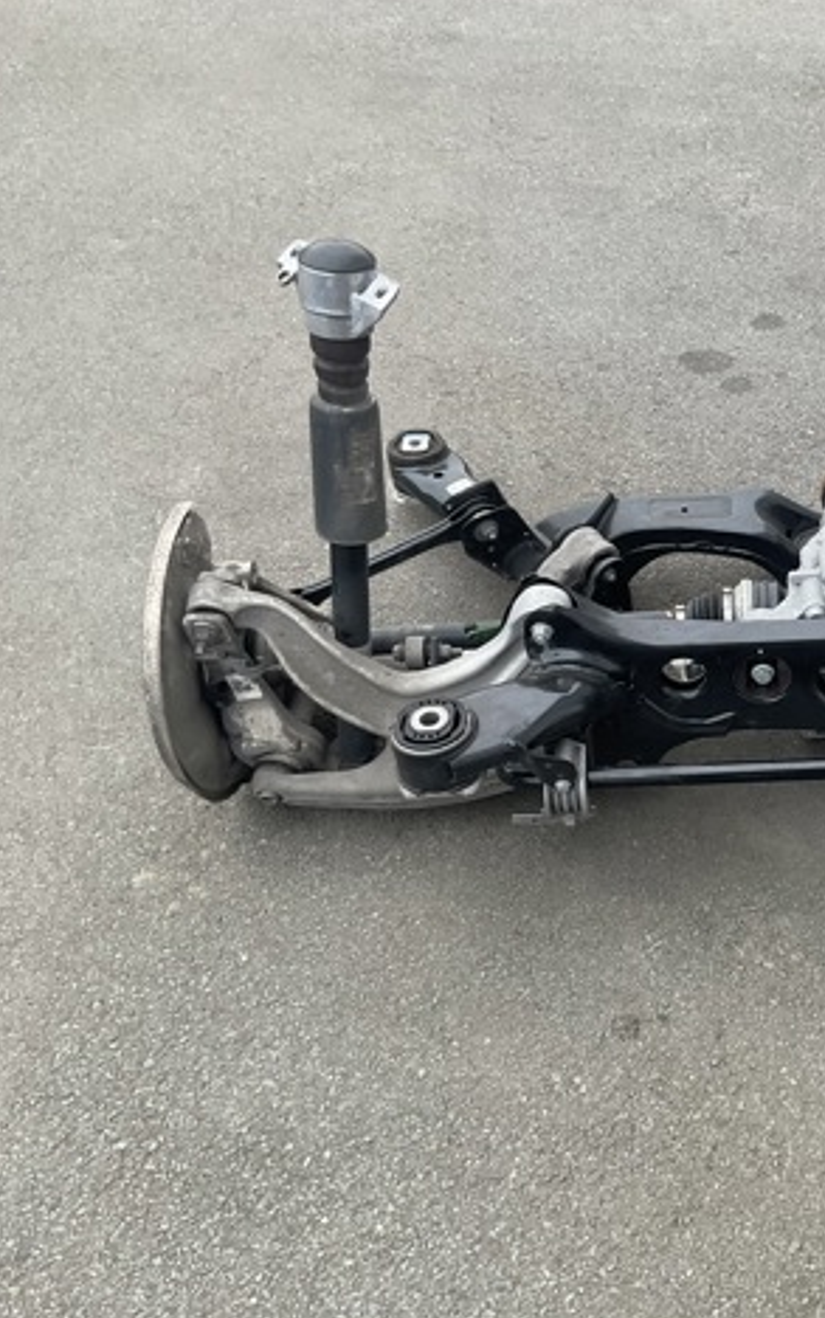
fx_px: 1509
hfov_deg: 28.6
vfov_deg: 47.2
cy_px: 656
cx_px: 836
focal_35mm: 42
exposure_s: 1/122
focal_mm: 3
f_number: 1.8
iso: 40
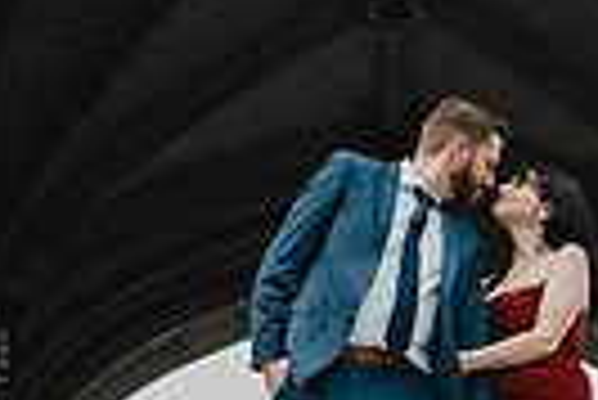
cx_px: 476
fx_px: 2910
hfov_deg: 11.7
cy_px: 134
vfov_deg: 7.9
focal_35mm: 175
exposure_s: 1/320
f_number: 4
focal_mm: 38
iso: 400
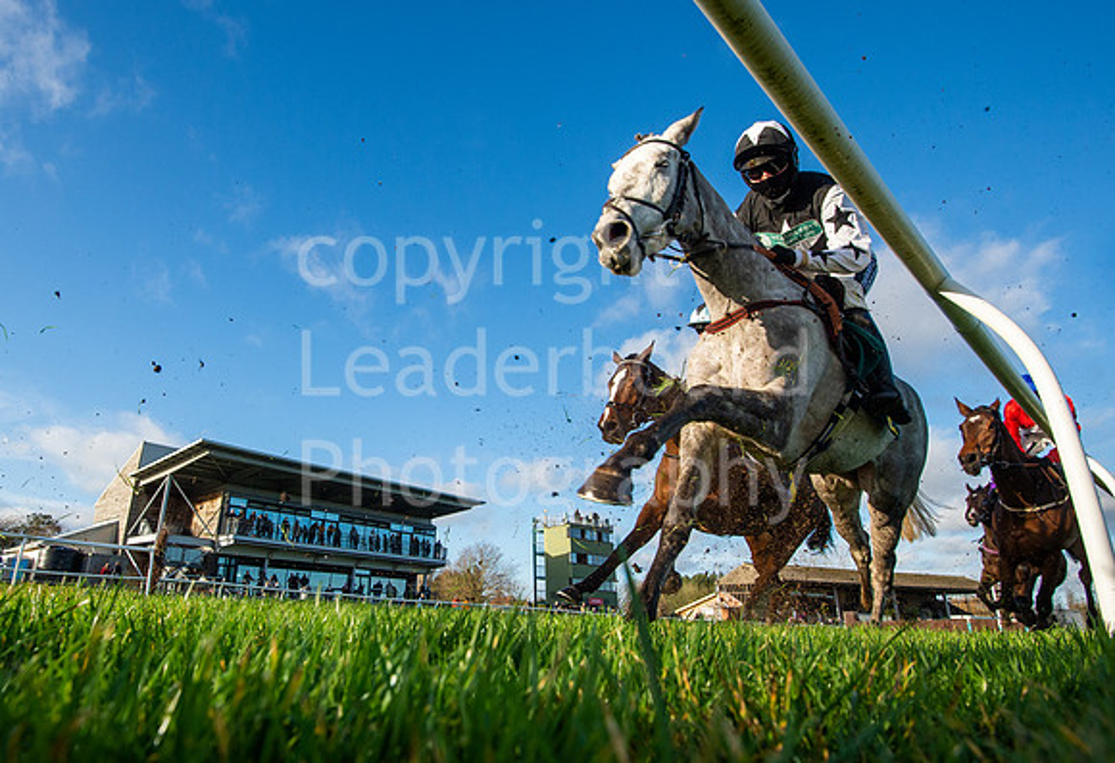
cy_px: 384
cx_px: 446
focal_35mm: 19
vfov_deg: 65.4
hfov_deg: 85.3
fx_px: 594
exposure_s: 1/1600
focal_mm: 16
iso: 1000
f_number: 9
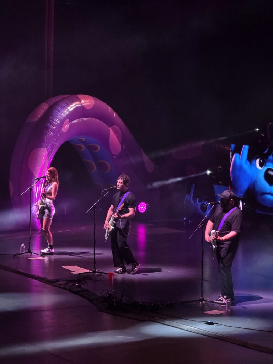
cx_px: 136
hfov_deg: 12.9
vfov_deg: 17.1
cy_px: 182
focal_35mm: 115
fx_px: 1209
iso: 64
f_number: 3.4
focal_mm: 18.6
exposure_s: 1/53
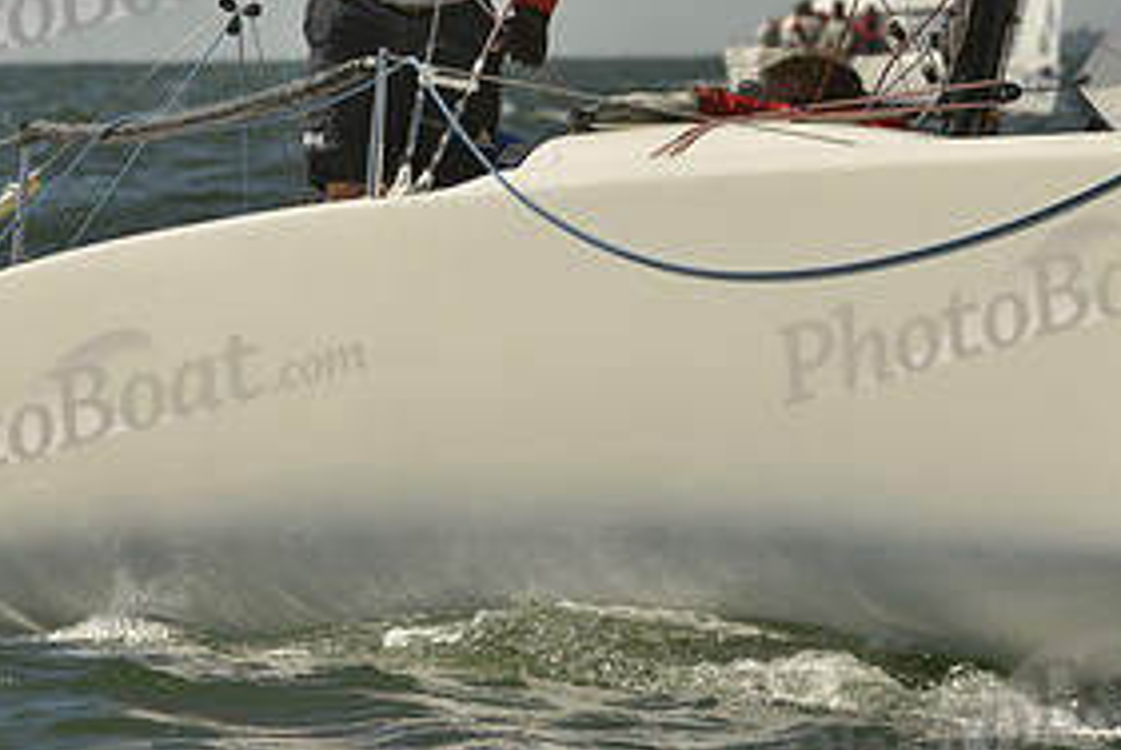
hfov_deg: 4.8
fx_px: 13497
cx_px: 574
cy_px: 150
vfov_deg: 3.2
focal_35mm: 433
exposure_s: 1/1250
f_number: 10
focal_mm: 210
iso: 280
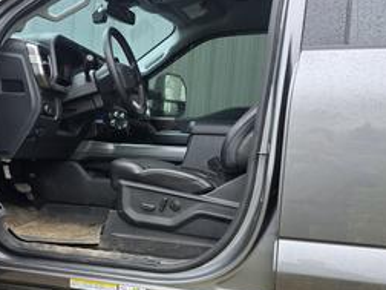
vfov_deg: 31.1
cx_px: 132
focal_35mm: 46
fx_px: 513
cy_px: 206
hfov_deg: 40.8
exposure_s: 1/180
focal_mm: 6.3
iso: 80
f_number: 1.7
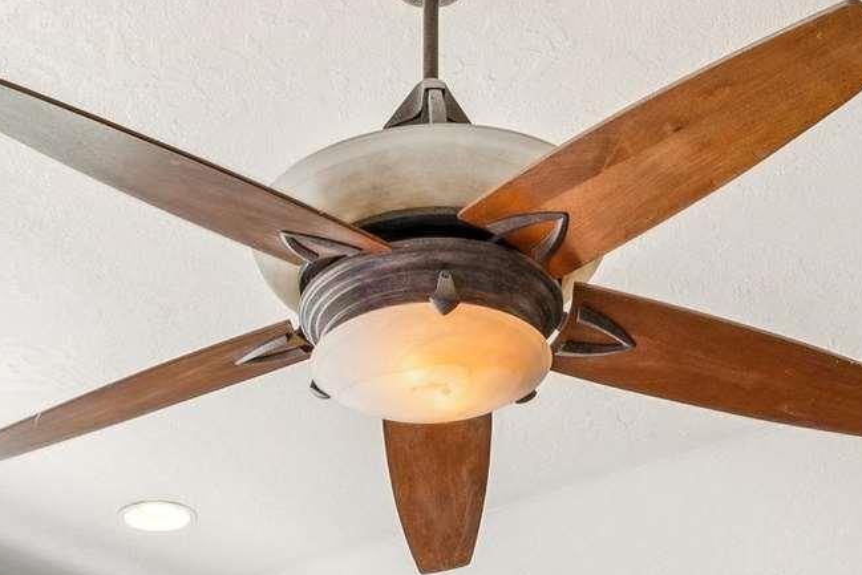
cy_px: 1227
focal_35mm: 75
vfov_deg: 14.4
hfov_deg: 26.9
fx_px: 1791
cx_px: 286
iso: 400
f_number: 13
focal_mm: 15.8
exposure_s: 1/13
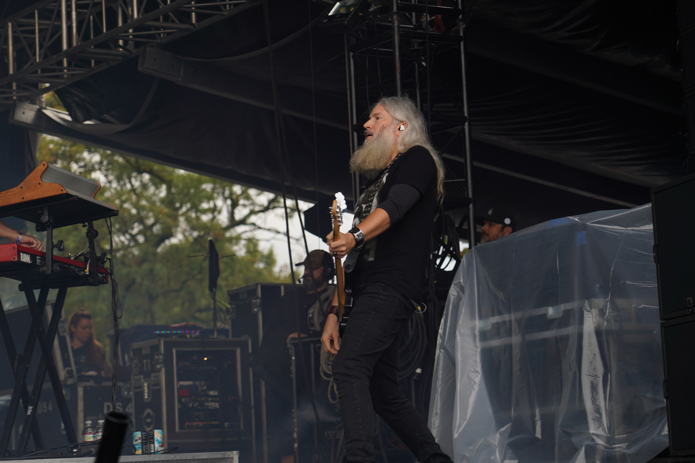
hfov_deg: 19.5
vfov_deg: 13.0
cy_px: 232
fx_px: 2027
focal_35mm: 105
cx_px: 348
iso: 100
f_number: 5
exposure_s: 1/200
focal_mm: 105
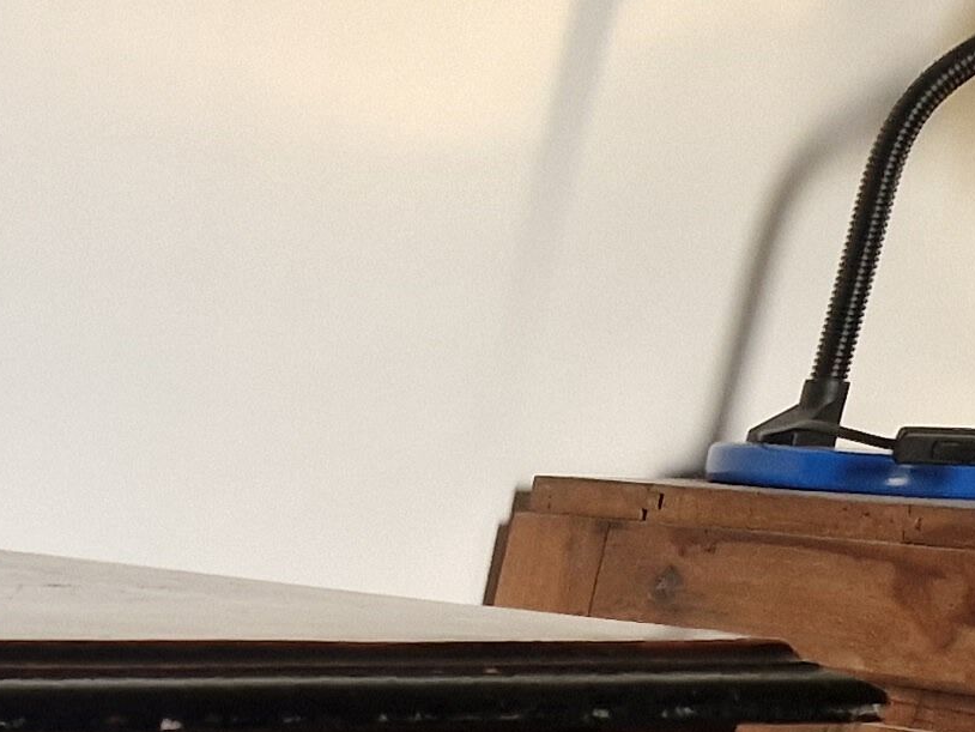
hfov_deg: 15.3
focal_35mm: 113
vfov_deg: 11.3
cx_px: -725
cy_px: 1634
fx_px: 3184
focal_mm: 5.4
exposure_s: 1/100
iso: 320
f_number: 1.8
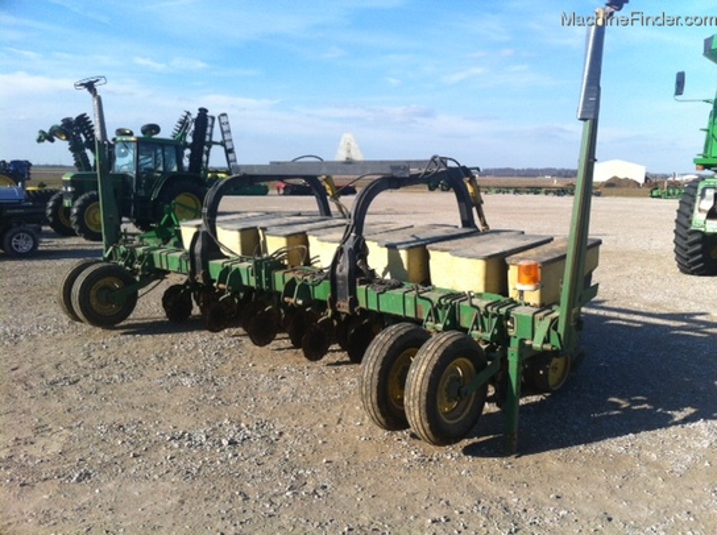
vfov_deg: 40.6
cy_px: 268
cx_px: 358
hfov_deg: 52.7
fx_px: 724
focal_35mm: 35
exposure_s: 1/1077
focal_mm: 3.85
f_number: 2.8
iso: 80
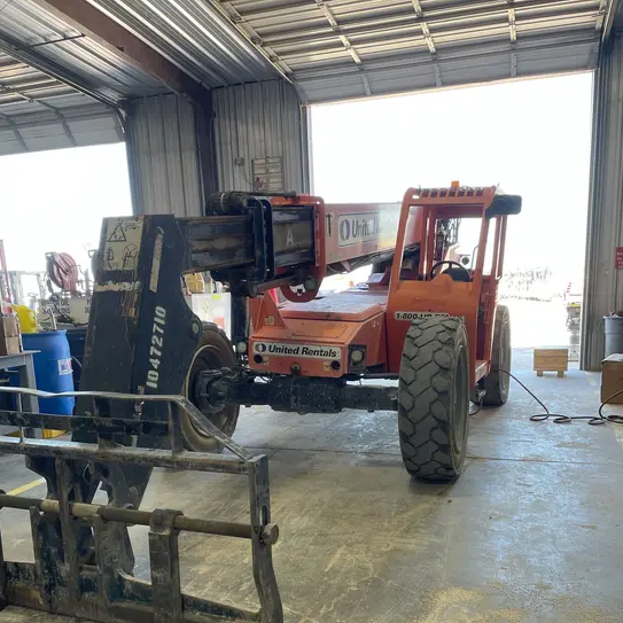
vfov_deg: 51.5
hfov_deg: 52.5
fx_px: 631
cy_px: 419
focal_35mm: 31
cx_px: 313
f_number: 1.6
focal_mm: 4.2
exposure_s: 1/120
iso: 64
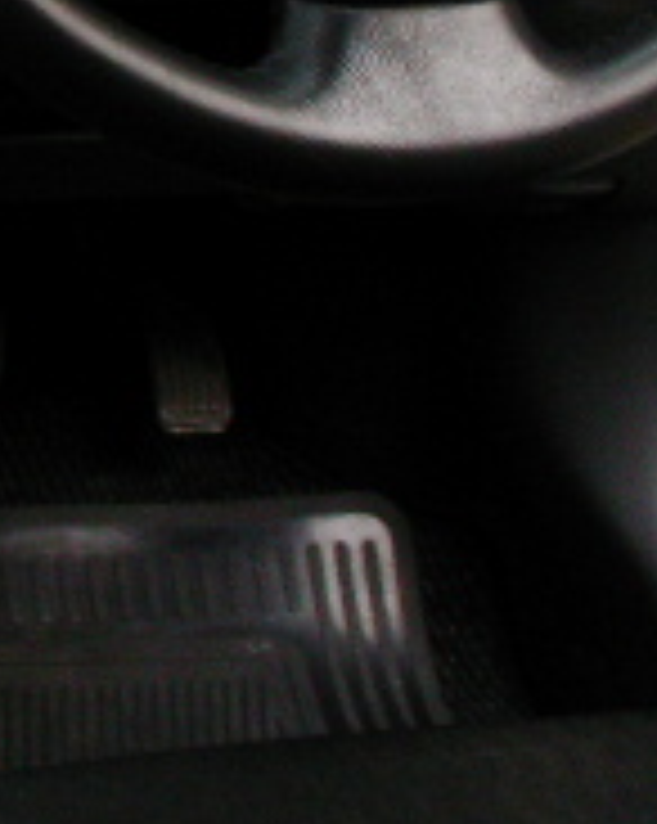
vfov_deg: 14.5
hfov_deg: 11.4
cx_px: -324
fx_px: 3165
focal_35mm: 130
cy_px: -95
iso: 100
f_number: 5.8
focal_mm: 5.8
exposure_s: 1/30
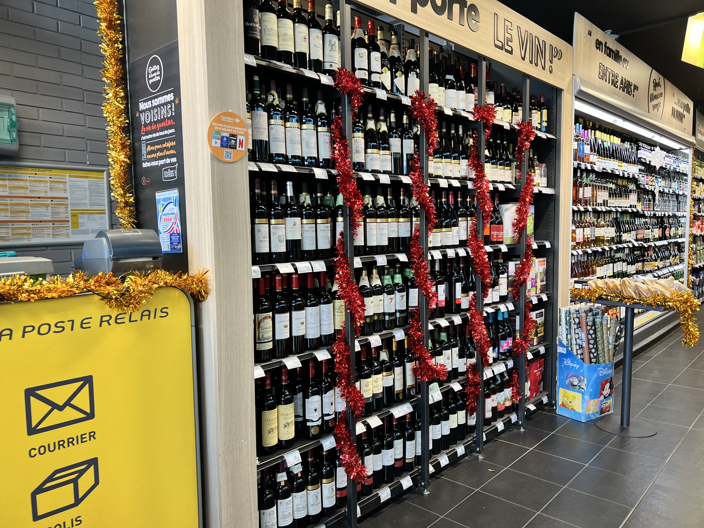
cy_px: 264
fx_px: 529
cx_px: 352
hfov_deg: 67.3
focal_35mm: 26
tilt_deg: -8.0
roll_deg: -0.2
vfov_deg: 53.1
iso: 80
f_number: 1.5
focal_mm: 5.7
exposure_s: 1/100
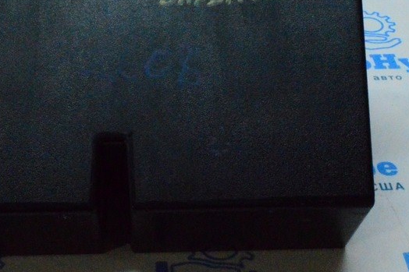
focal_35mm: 82
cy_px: 88
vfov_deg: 16.6
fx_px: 931
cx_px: 144
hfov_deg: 24.7
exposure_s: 1/100
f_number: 29
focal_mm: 28
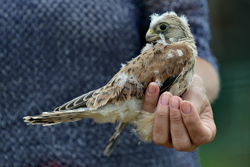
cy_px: 84
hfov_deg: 4.1
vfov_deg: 2.8
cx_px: 125
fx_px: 3473
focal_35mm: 500
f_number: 5
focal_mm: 500
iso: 400
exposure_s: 1/1250
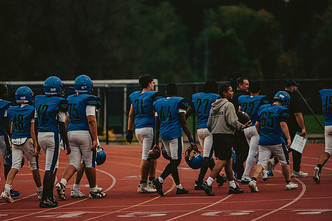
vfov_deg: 6.7
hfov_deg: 10.0
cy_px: 110
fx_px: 1904
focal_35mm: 206
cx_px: 166
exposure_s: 1/1250
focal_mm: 200
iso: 2000
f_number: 2.8
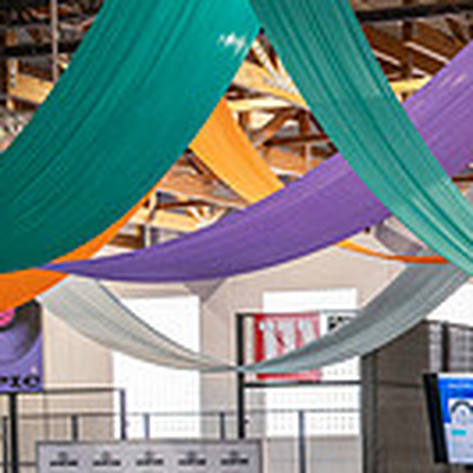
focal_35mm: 96
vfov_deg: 17.4
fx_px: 1484
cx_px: 855
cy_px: 548
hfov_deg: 15.5
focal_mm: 24
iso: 2000
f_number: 4.5
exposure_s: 1/200
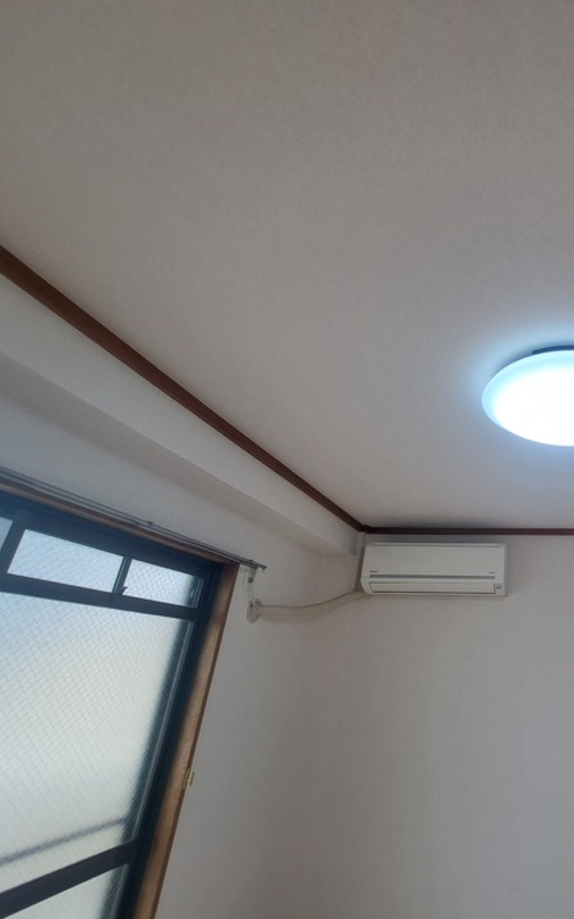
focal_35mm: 19
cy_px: 446
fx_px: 476
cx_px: 548
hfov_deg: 52.2
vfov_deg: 88.0
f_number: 2.2
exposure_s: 1/50
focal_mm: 1.74
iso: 50
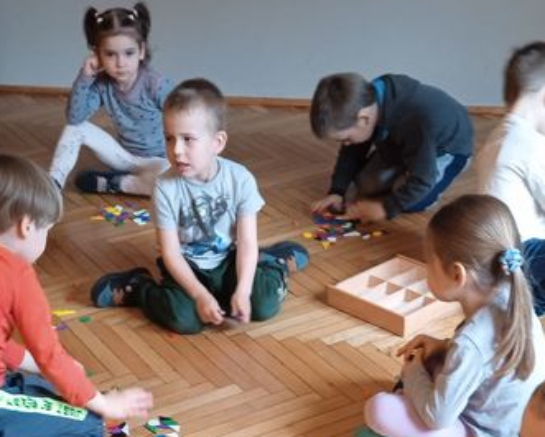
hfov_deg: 28.7
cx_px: 257
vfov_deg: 21.9
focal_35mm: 66
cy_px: 482
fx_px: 1065
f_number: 2.2
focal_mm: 3.43
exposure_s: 1/25
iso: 454
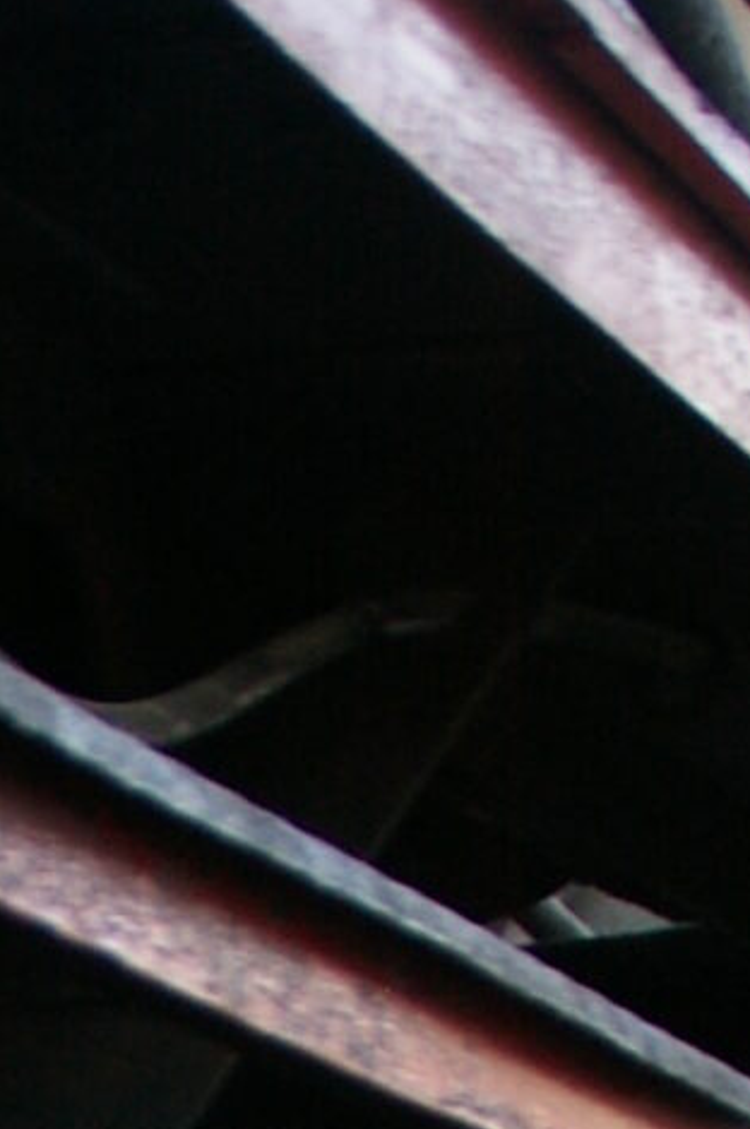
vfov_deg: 8.2
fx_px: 7177
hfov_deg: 5.9
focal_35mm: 229
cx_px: -303
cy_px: 2875
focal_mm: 28
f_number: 4
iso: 400
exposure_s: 1/180
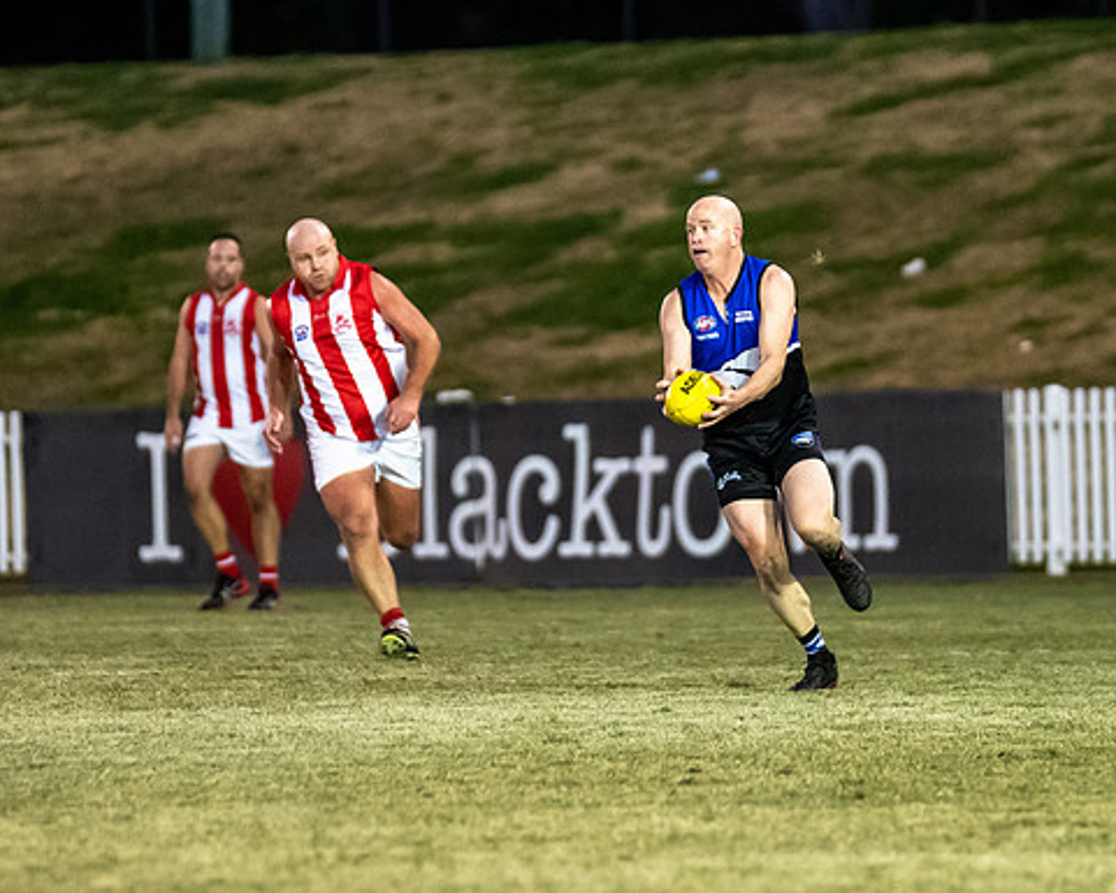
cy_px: 263
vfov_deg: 2.9
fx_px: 17773
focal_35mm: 538
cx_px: 628
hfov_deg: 3.6
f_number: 2.8
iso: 4500
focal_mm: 240
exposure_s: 1/1250
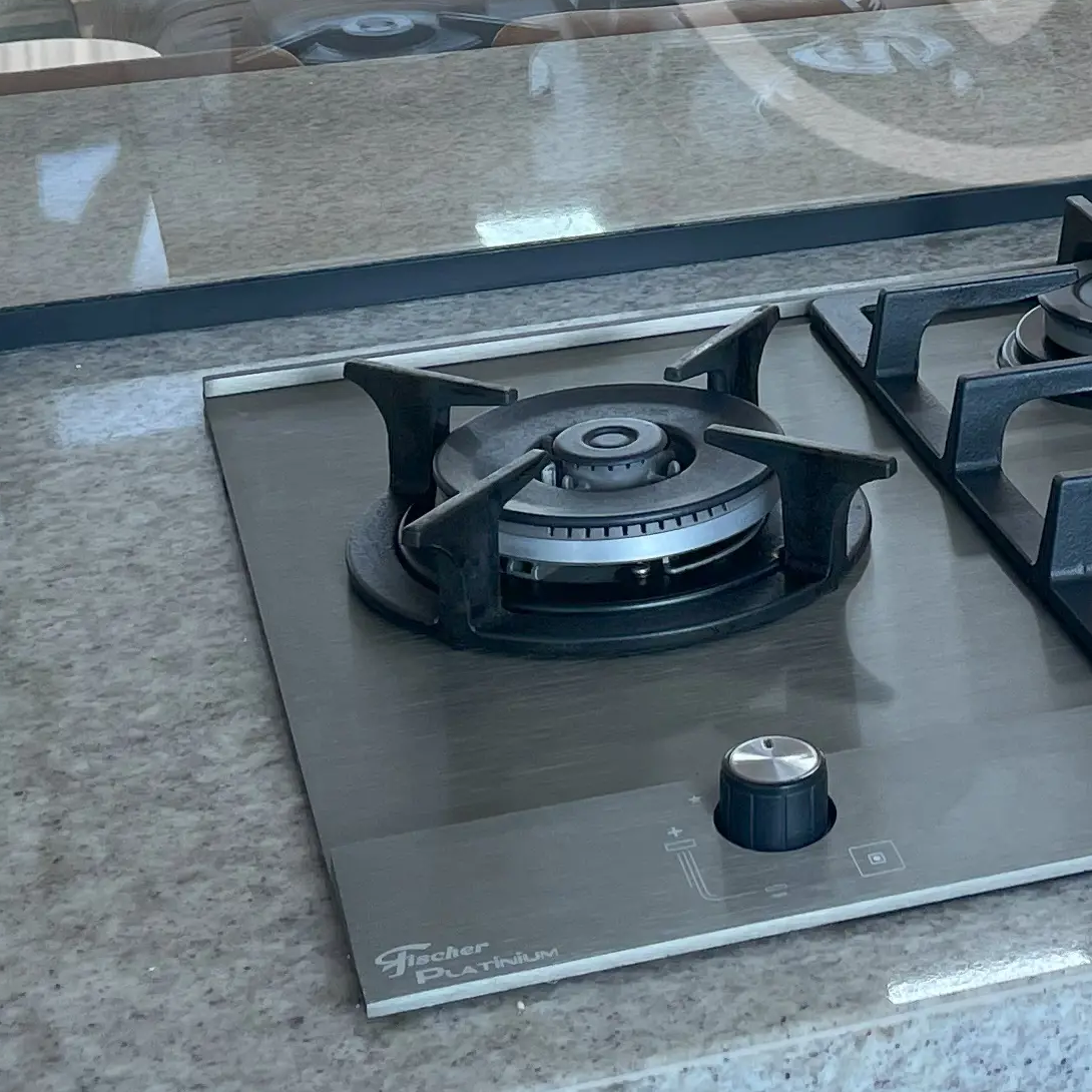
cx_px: 1012
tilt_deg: -9.1
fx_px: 3034
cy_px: -210
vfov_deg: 19.3
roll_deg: +1.3
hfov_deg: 20.0
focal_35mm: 85
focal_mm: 4.2
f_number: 1.6
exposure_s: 1/120
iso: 32
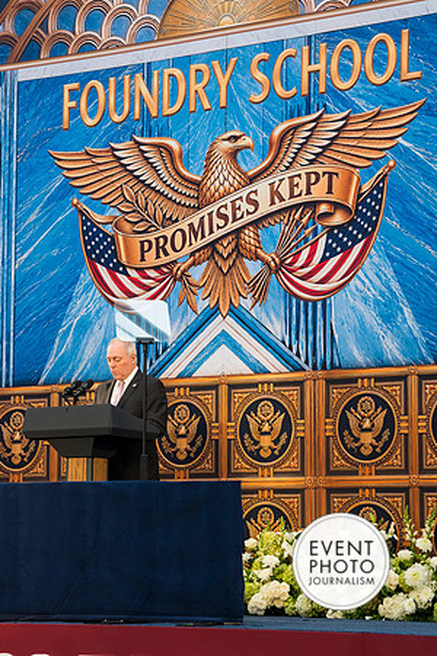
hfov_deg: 13.7
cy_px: 328
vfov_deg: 20.4
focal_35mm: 100
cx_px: 218
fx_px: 1821
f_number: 4
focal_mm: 67
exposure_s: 1/160
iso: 560
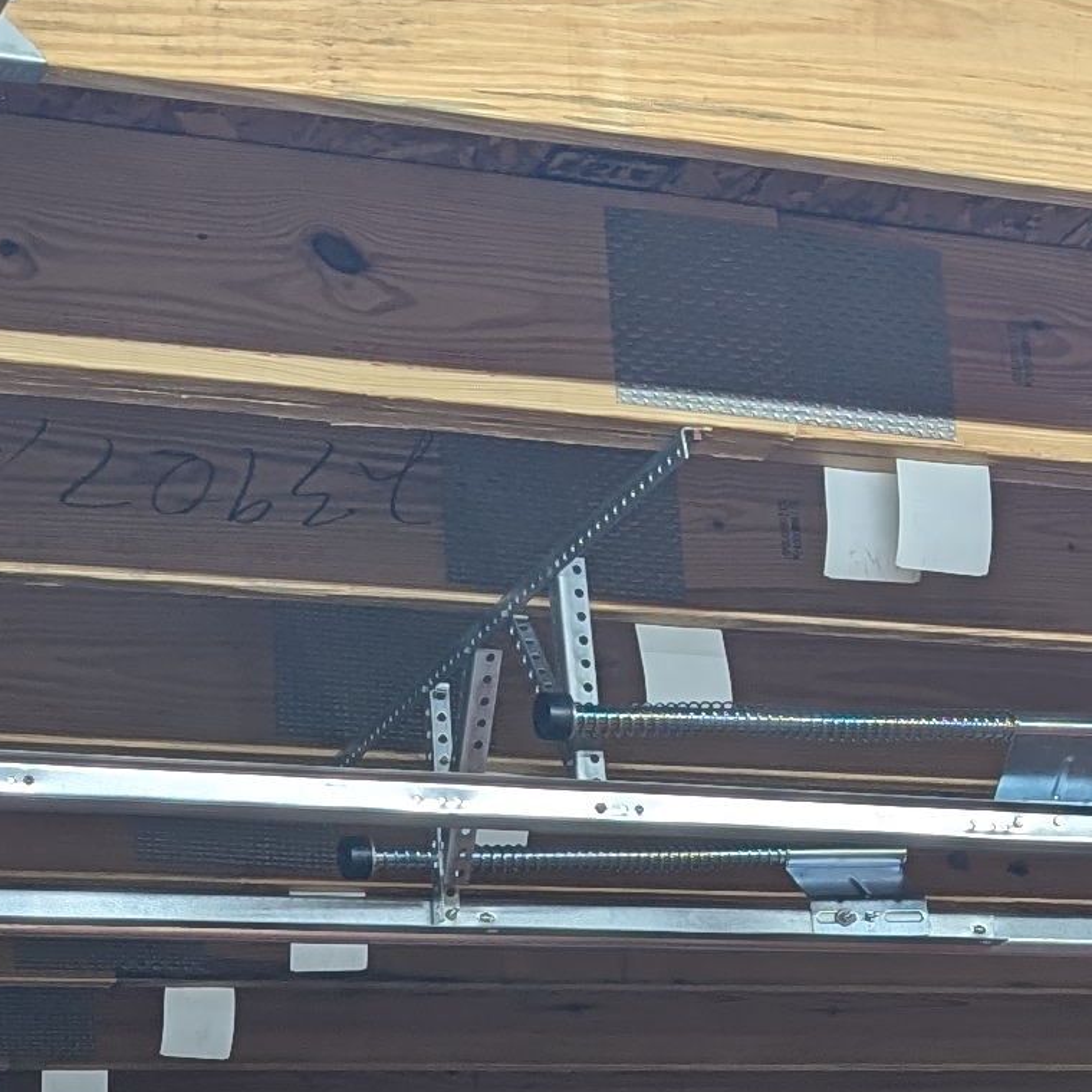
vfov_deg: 15.2
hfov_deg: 14.7
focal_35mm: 114
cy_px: 899
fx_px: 4069
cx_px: 1345
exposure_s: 1/60
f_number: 1.68
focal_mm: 6.9
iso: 33
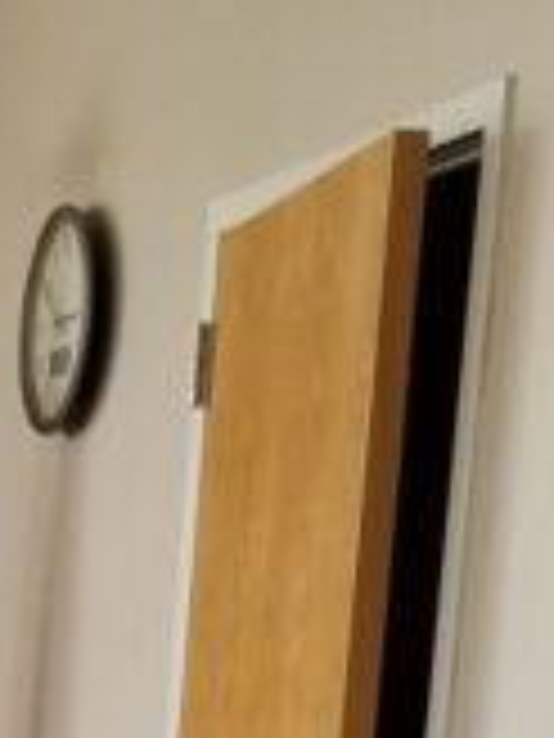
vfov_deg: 10.7
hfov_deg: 8.6
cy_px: 1647
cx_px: -631
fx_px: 3457
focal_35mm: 162
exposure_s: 1/120
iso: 125
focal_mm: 4.25
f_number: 1.7
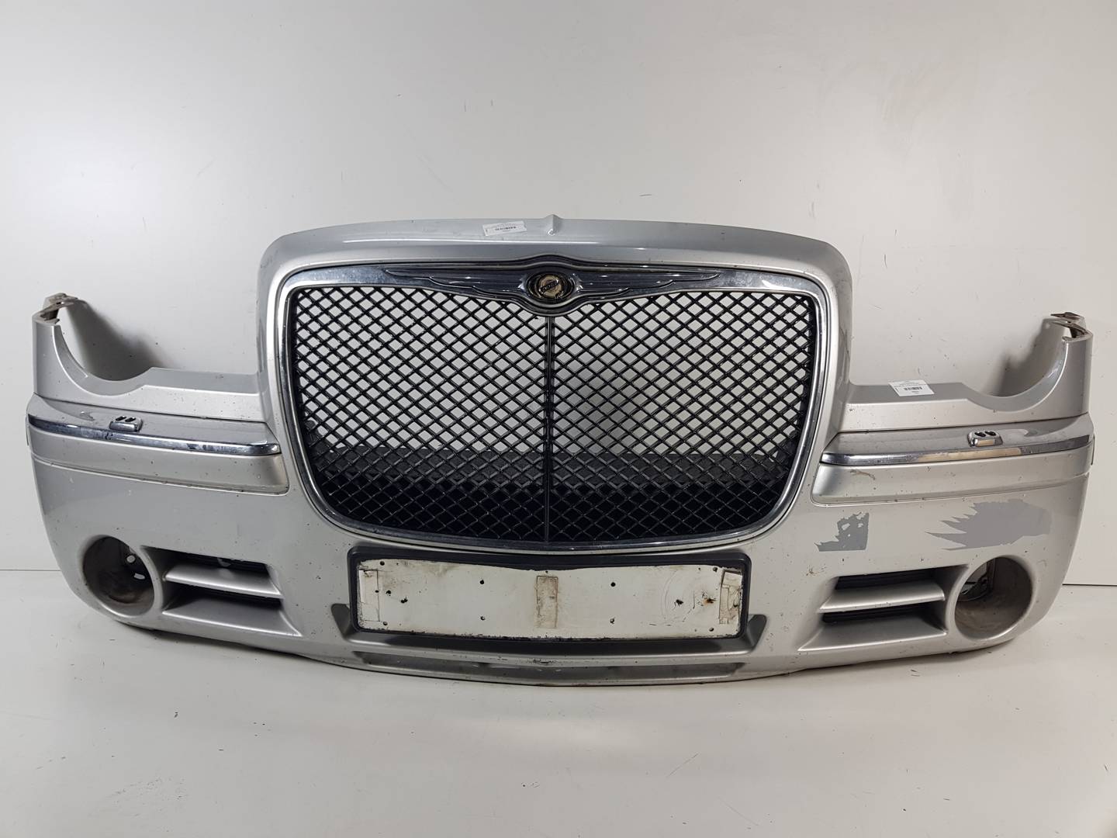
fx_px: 839
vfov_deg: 53.1
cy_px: 419
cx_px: 558
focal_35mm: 26
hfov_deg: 67.3
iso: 50
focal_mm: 4.2
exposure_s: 1/100
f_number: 1.7
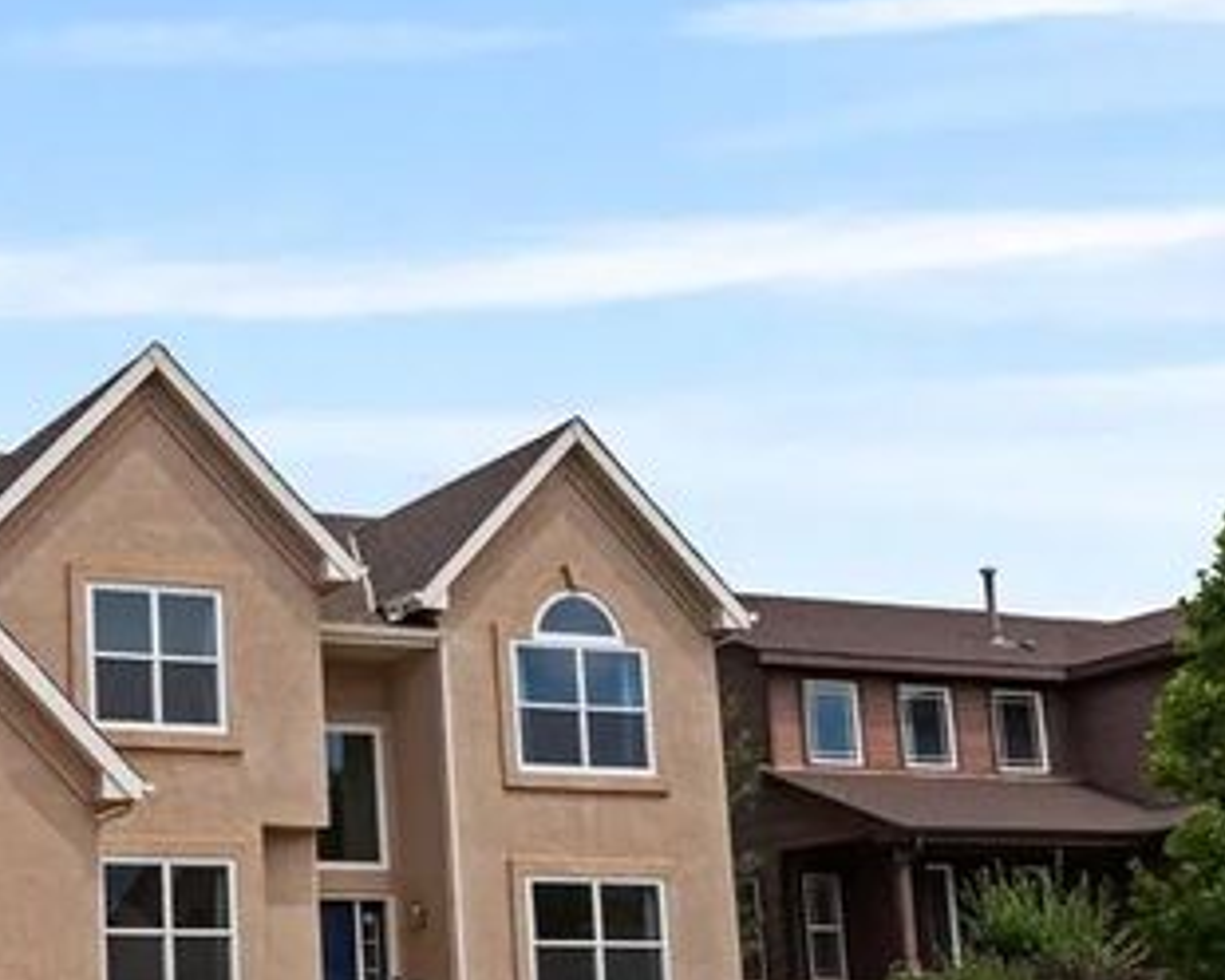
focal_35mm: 62
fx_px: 2246
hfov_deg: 28.4
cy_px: 638
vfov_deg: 24.5
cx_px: -36
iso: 125
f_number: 9
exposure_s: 1/80
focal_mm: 13.3
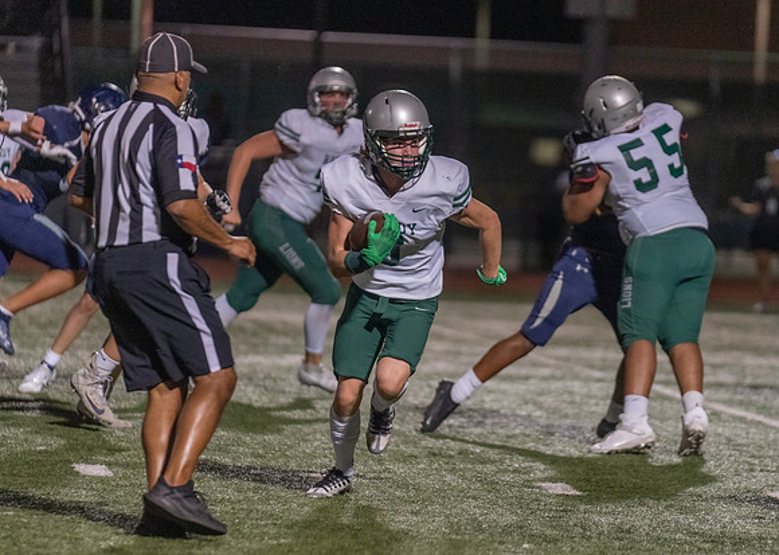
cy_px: 290
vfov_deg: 5.9
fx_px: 5360
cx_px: 459
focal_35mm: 243
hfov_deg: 8.3
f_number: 2.8
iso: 5000
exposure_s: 1/1000
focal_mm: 200
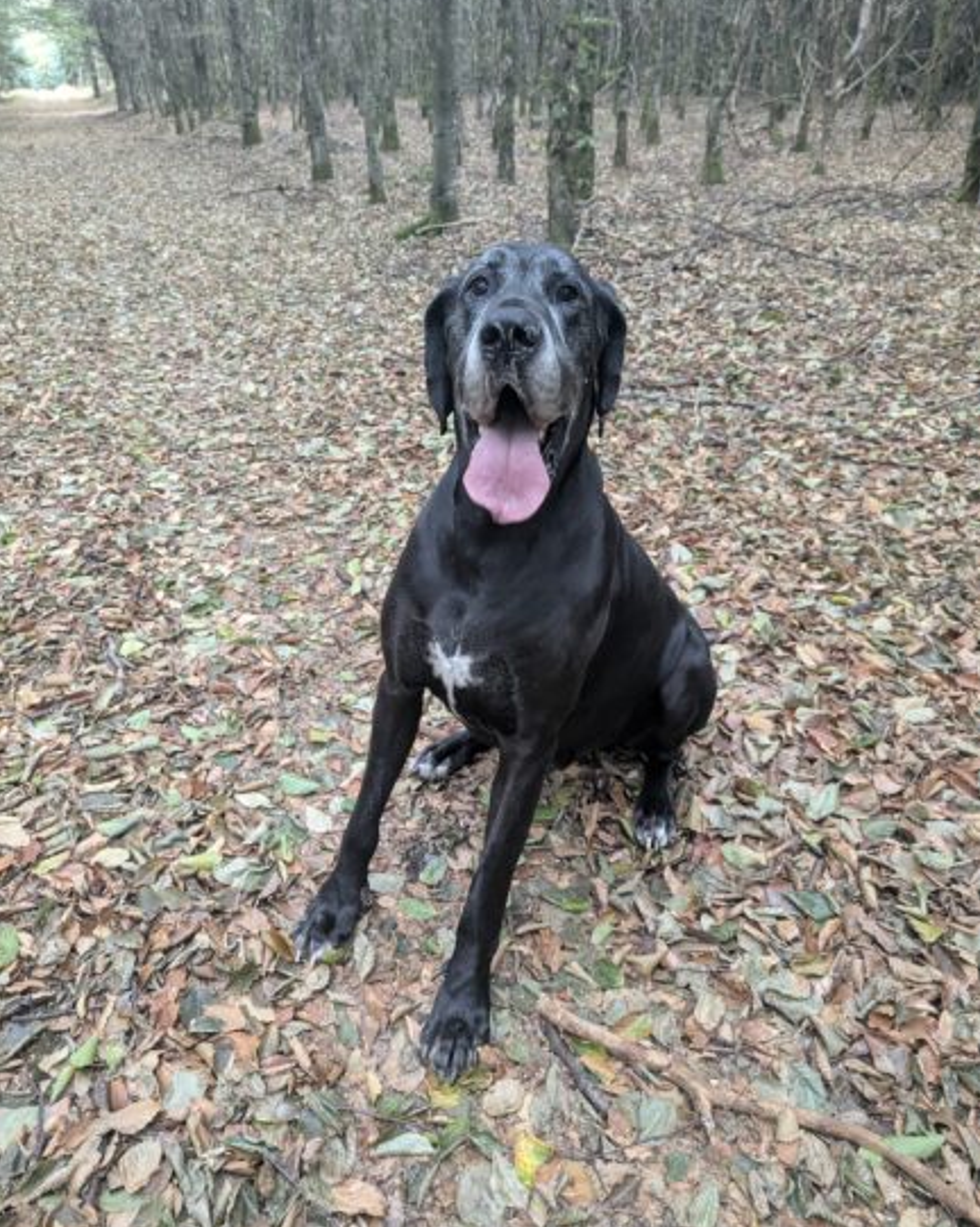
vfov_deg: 65.9
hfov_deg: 54.9
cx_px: 472
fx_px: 944
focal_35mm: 26
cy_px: 556
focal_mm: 6.81
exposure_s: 1/63.2
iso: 2512
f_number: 1.85
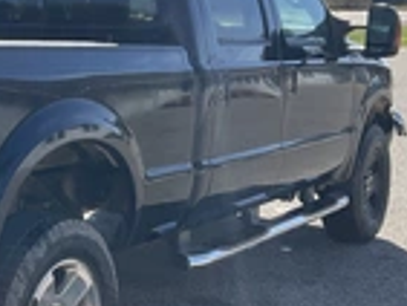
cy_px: 113
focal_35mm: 82
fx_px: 965
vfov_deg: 18.0
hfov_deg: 22.2
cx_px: -66
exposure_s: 1/1221
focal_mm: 3
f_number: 1.8
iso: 25
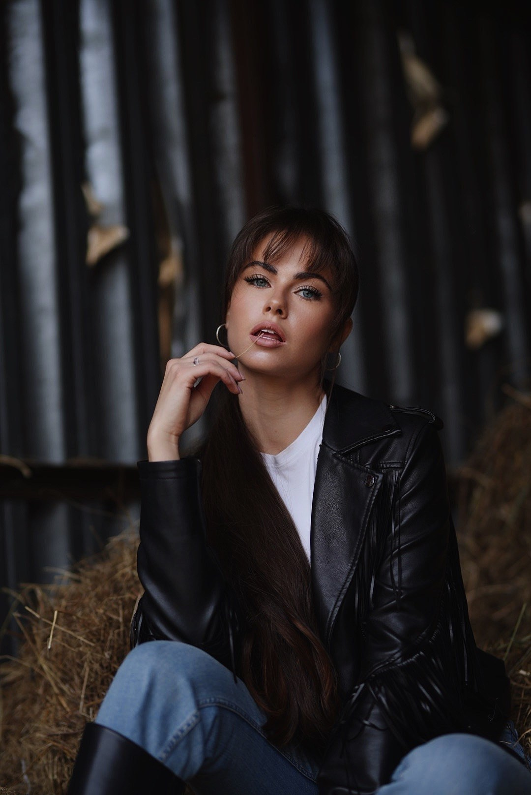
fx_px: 1877
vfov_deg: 23.9
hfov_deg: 16.1
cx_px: 266
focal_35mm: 85
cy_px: 398
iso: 100
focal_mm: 85
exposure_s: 1/1000
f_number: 1.8
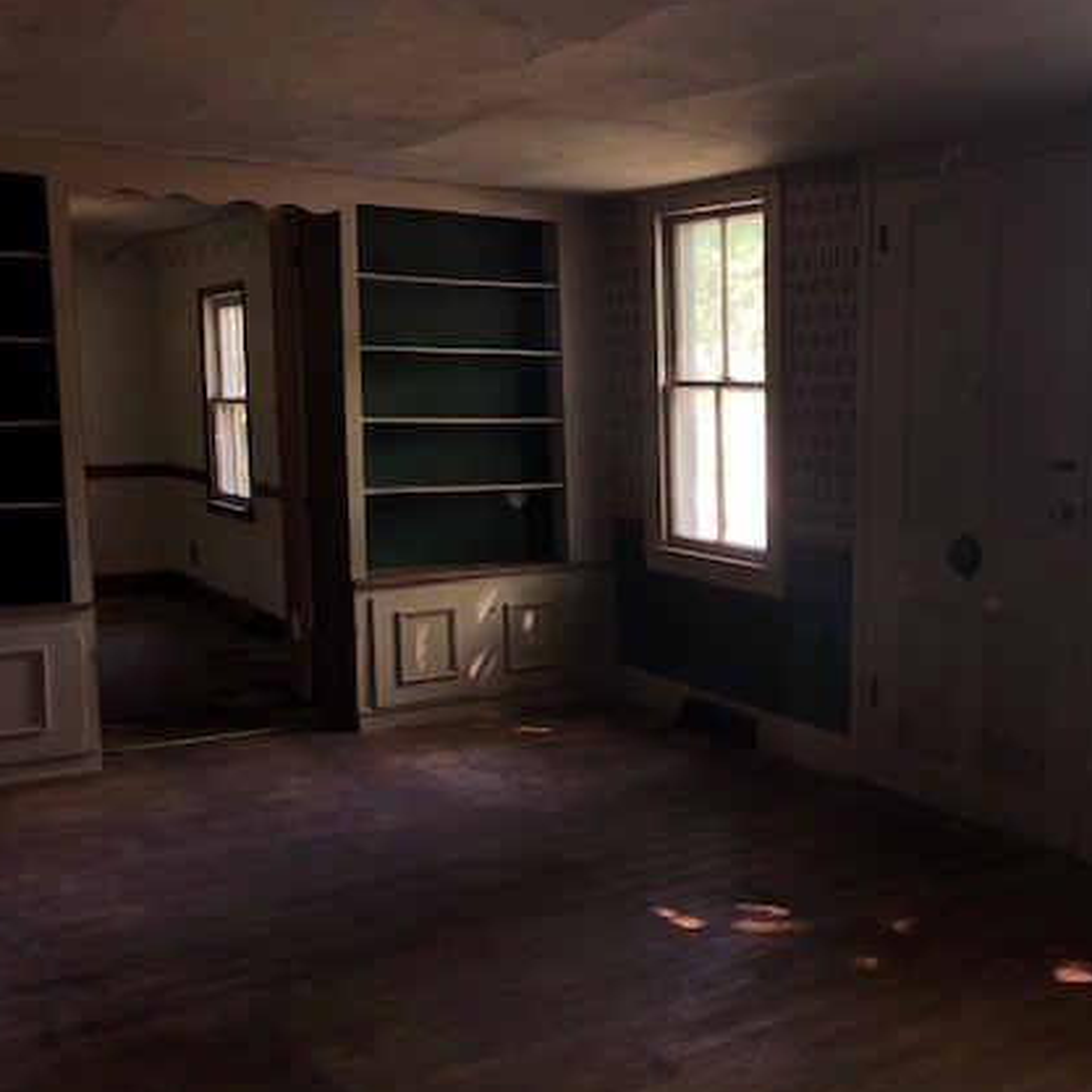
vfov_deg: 43.8
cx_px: 773
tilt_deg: -8.3
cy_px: 581
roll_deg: -1.0
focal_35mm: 38
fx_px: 1356
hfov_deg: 42.9
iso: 20
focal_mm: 3.99
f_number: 1.8
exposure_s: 1/37
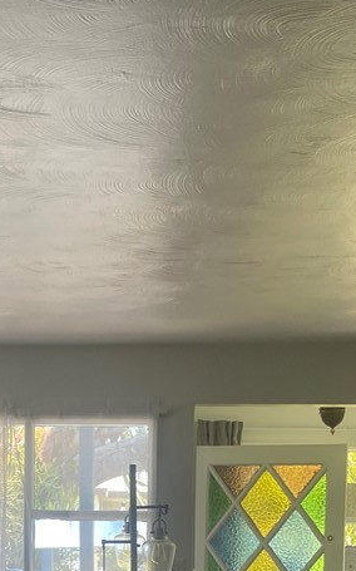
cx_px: 84
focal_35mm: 62
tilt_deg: -1.9
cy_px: 576
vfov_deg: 30.5
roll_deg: -0.4
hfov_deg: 20.7
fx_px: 963
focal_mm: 4.2
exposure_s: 1/121
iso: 80
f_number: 1.6
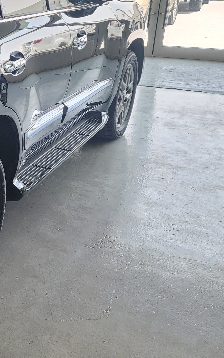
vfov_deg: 37.2
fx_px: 527
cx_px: -148
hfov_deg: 19.5
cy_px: 126
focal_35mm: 54
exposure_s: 1/180
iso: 64
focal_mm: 6.4
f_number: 1.8
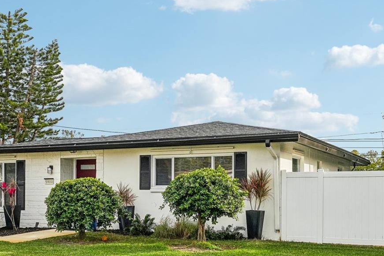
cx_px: 148
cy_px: 184
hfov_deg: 36.1
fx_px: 586
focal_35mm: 55
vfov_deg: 24.4
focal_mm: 20
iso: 640
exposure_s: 1/800
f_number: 8
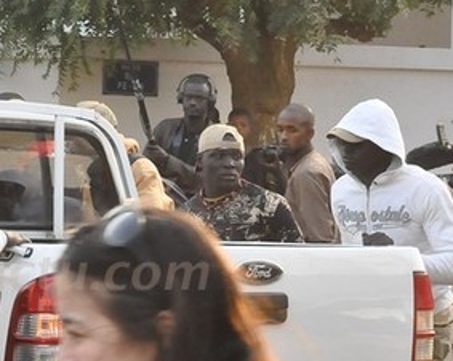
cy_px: 270
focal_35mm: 191
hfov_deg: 10.0
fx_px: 2561
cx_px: -54
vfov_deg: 8.1
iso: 3200
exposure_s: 1/200
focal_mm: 55
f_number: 14
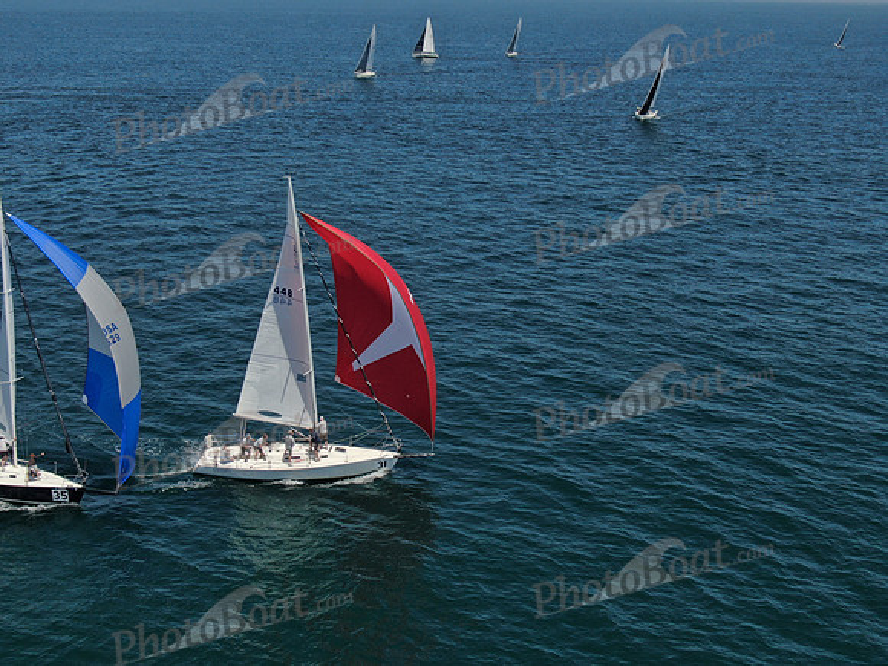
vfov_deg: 30.3
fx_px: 1231
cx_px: 444
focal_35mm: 48
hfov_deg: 39.7
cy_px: 333
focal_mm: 8.6
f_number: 3.8
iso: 100
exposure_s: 1/1250
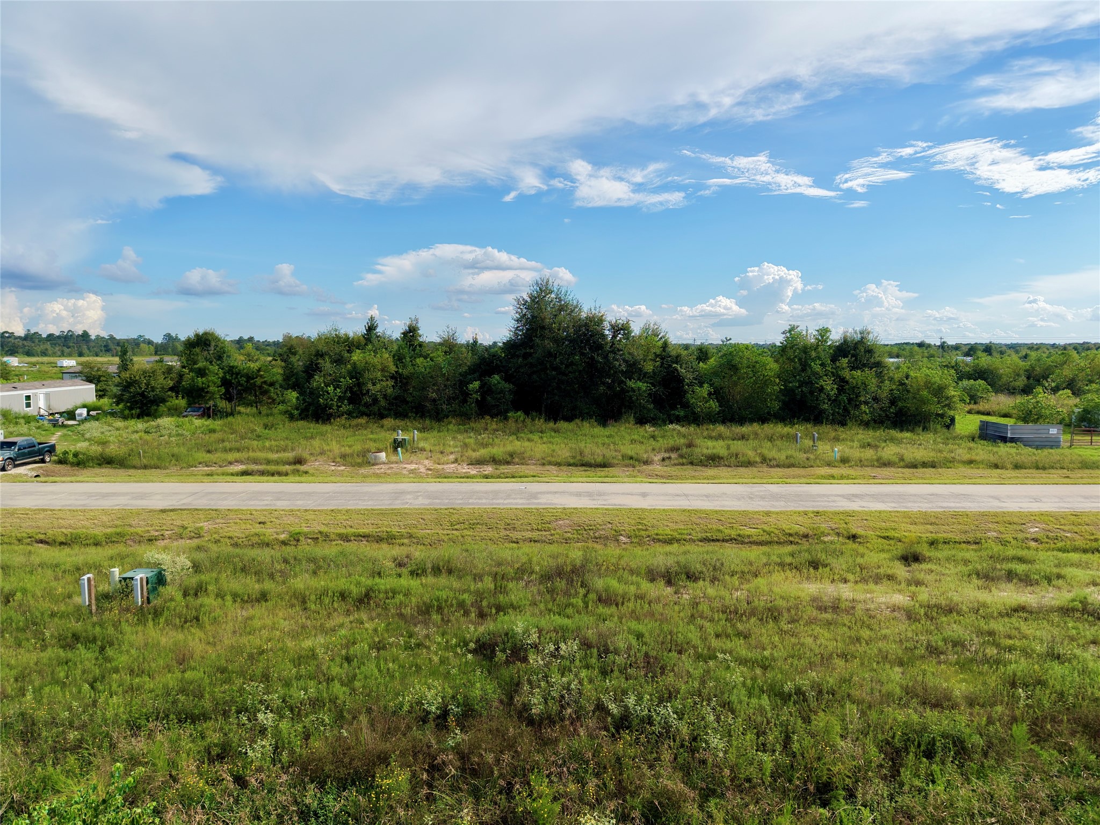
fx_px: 763
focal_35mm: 24
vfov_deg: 56.8
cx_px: 550
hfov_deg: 71.6
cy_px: 412
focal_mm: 8.67
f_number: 1.8
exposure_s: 1/6000
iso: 400
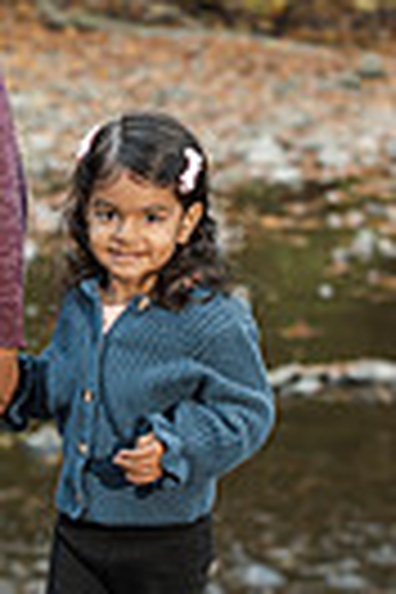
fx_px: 4207
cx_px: -9
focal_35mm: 255
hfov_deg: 5.4
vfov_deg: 8.1
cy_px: 274
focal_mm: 75
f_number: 4
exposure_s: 1/125
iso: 640
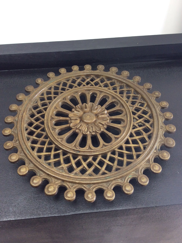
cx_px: 91
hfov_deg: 44.1
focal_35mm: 32
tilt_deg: -50.3
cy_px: 122
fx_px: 225
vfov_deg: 56.9
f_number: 2.4
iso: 40
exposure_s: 1/33
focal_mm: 3.3
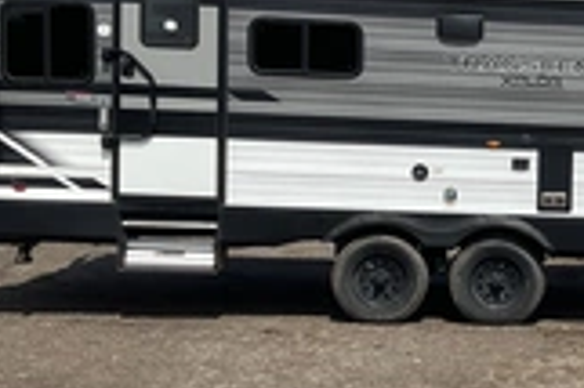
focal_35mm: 75
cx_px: 577
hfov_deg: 25.7
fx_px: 1215
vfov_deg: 18.1
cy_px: 228
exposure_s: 1/2667
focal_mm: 3
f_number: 1.8
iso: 25
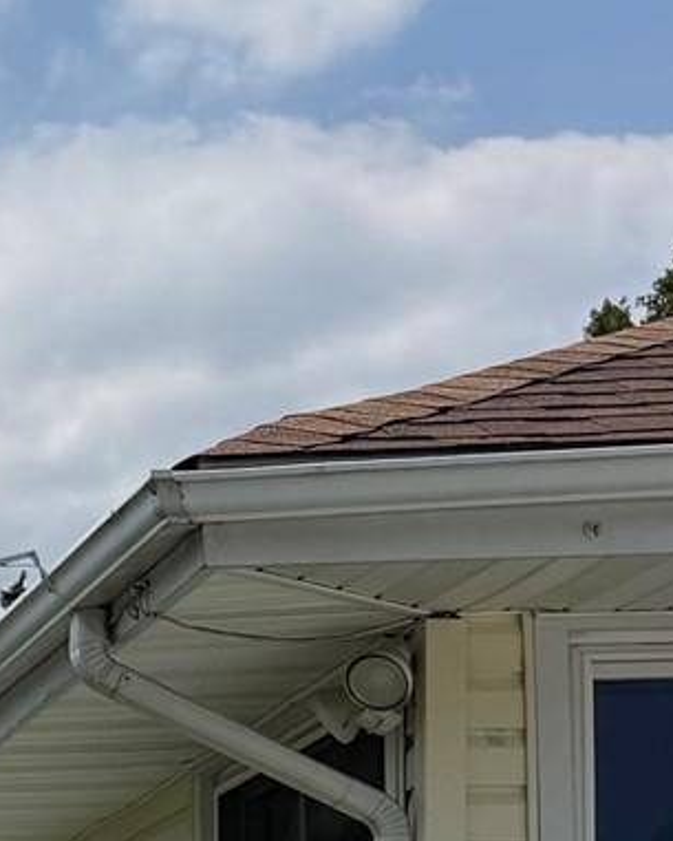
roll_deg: +0.8
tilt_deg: +1.0
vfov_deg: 14.3
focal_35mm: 126
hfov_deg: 10.5
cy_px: 1232
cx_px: -973
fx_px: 3136
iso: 80
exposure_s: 1/10309
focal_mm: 6.76
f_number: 1.78
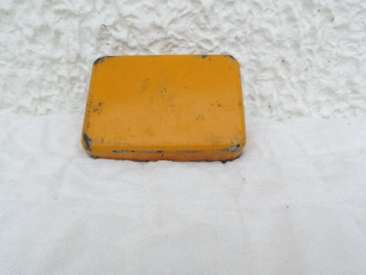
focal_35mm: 25
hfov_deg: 69.4
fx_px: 264
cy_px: 143
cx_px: 184
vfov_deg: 54.9
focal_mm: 4.3
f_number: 6.6
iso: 80
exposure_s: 1/80
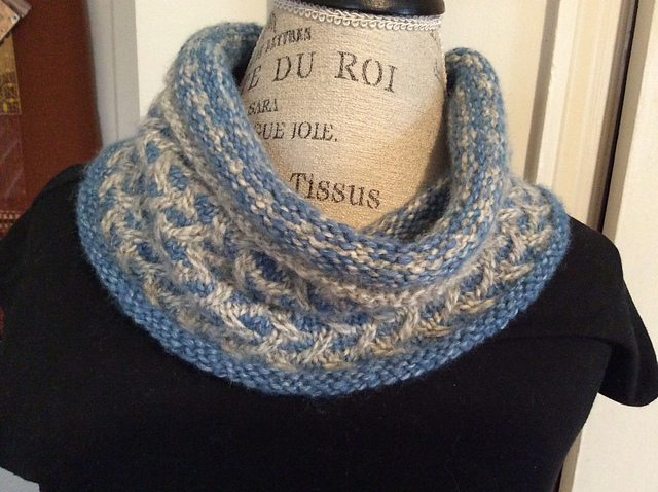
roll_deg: -2.2
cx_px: 329
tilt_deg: -15.5
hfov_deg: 56.9
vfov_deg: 44.1
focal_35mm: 32
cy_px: 246
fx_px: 607
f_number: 2.4
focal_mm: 3.3
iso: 320
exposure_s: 1/15
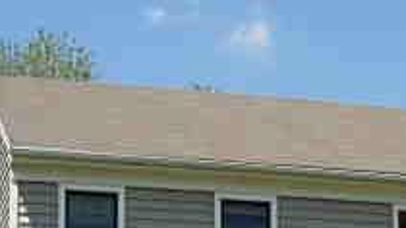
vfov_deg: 9.1
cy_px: 433
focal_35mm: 126
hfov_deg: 16.9
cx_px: 307
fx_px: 1356
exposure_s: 1/767
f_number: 4.8
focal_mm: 7.8
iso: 79
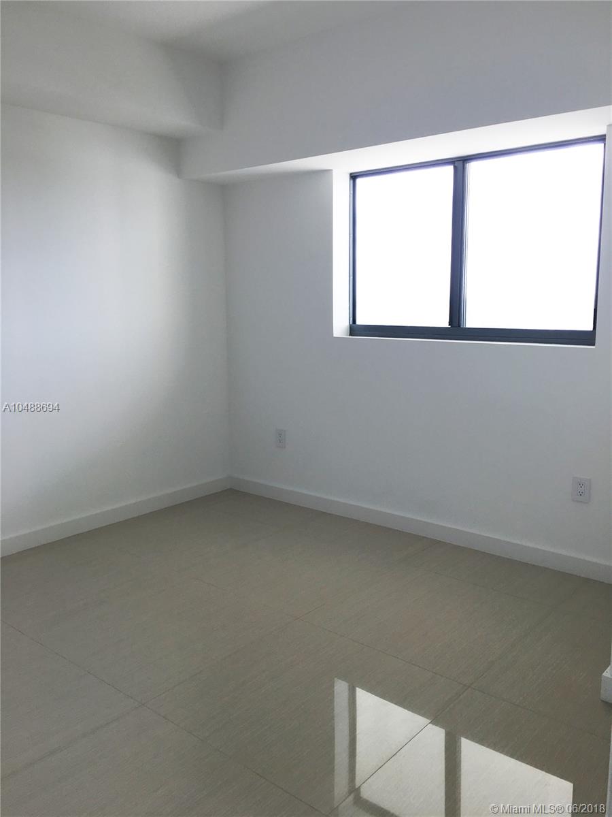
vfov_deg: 61.7
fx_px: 684
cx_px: 306
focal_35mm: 29
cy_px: 408
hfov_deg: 48.2
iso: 25
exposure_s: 1/120
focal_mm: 4.15
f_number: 2.2
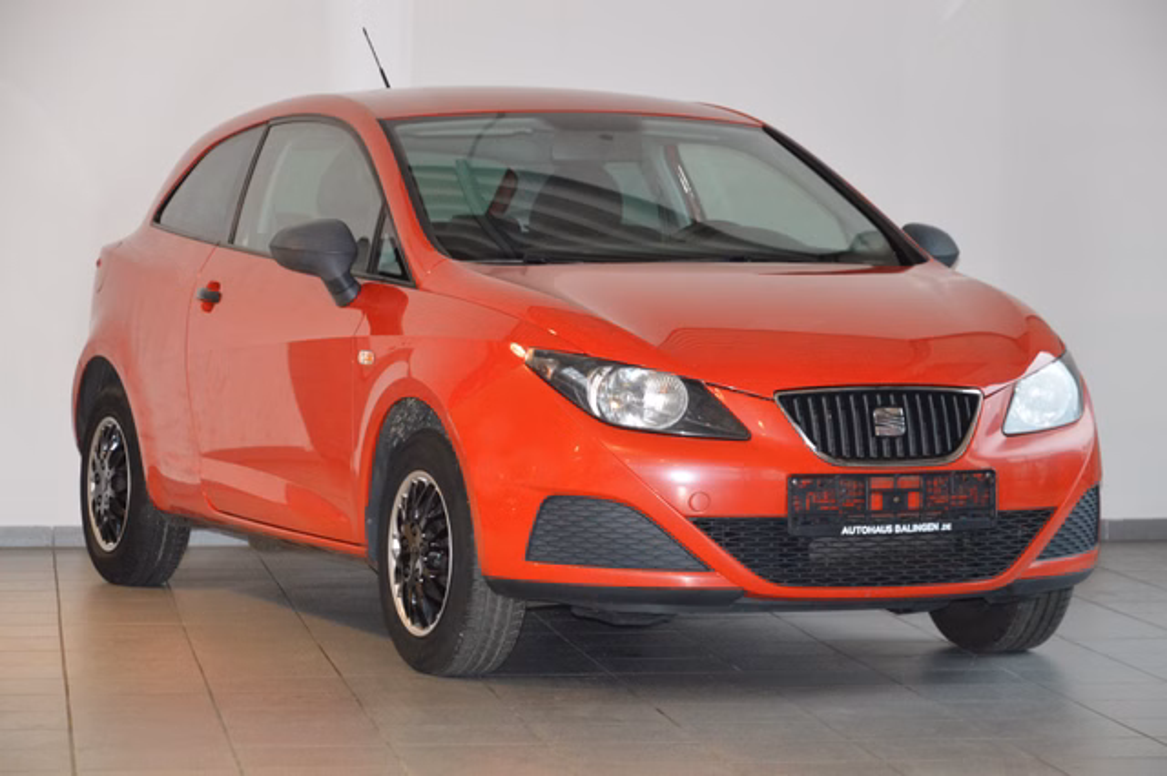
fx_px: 3888
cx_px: 584
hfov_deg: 17.1
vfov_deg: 11.4
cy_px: 388
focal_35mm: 120
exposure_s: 1/60
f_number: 5.3
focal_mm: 80
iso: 2000
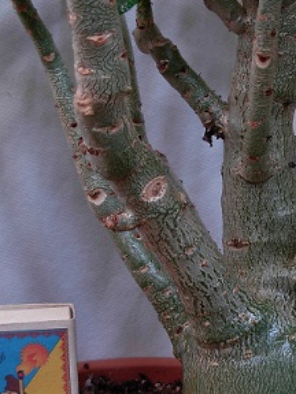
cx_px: 214
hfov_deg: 19.3
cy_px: 267
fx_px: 866
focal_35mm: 76
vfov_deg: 25.5
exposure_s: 1/29.3
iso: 79
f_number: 2.9
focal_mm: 6.3
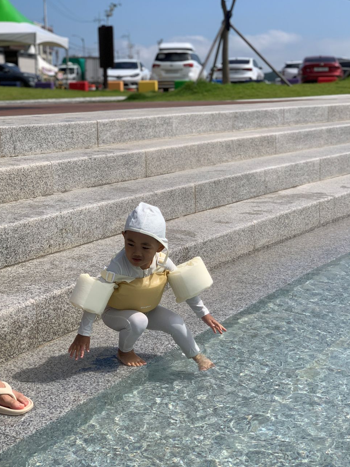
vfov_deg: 33.2
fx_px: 782
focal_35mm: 58
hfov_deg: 25.2
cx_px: 161
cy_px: 222
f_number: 2.4
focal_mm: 6
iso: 16
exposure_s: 1/2083
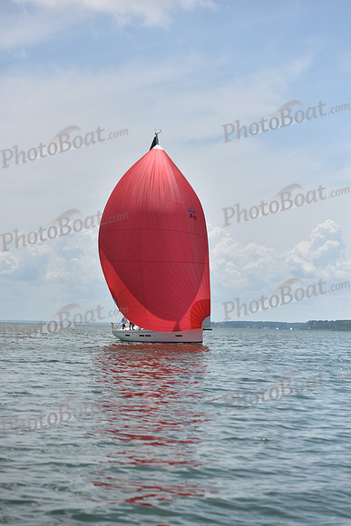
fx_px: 1257
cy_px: 263
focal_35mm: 86
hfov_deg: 15.9
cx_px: 176
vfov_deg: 23.6
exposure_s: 1/8000
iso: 320
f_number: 4
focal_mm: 86
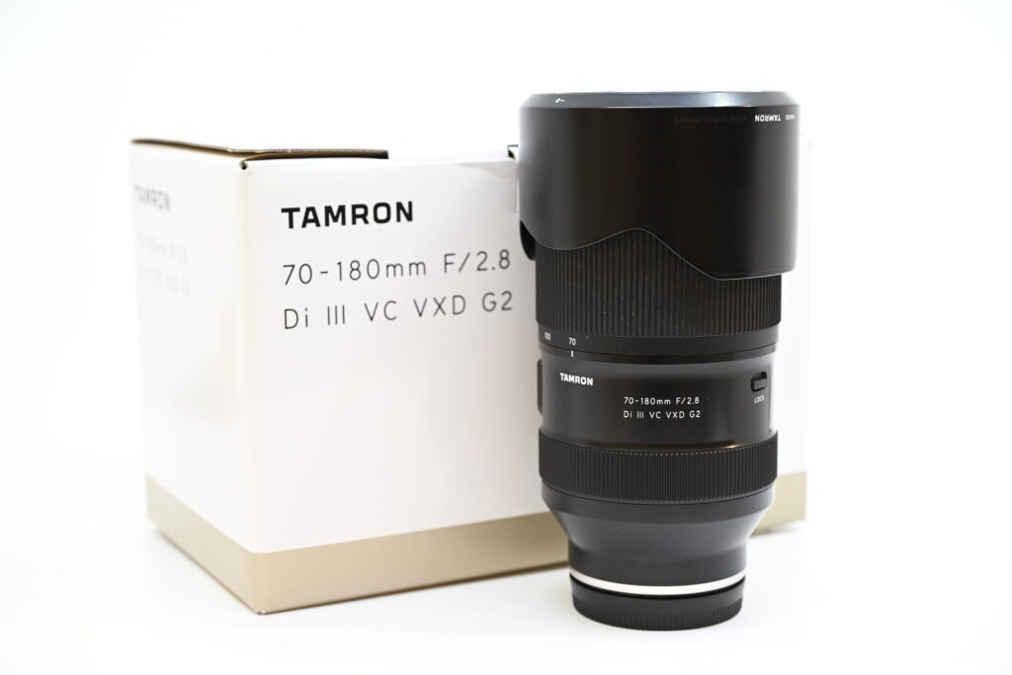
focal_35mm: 60
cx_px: 506
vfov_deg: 22.6
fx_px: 1687
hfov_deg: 33.4
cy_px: 338
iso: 800
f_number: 6.3
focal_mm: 60
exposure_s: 1/125
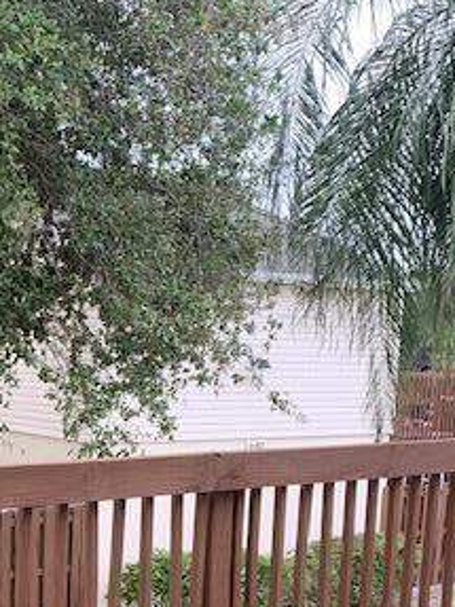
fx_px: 1017
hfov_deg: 23.7
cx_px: -36
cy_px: 497
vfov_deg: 32.2
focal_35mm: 58
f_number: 1.8
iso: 40
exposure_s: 1/121
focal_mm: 4.25
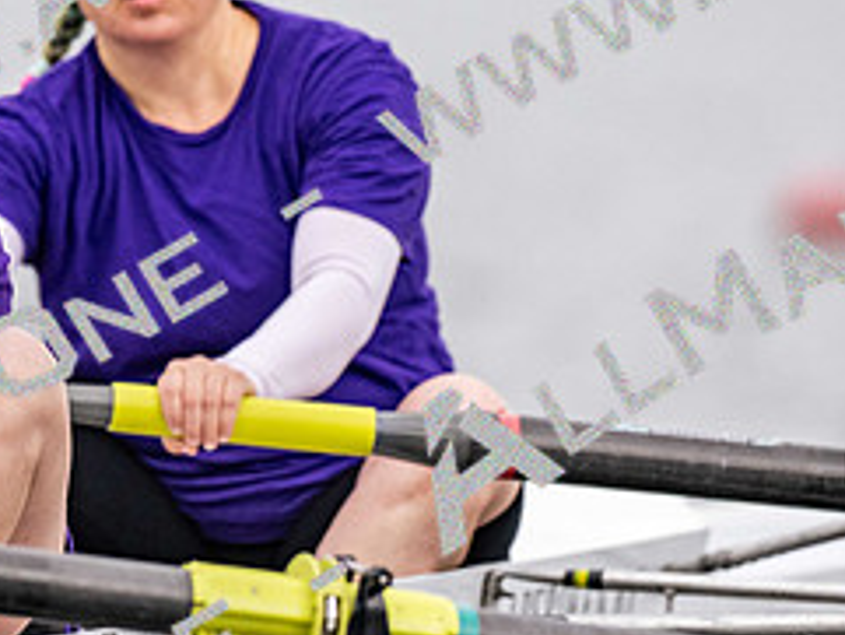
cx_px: 123
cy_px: 223
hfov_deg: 1.4
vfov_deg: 1.1
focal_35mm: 1387
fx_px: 33874
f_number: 4
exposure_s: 1/2500
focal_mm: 600
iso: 1250
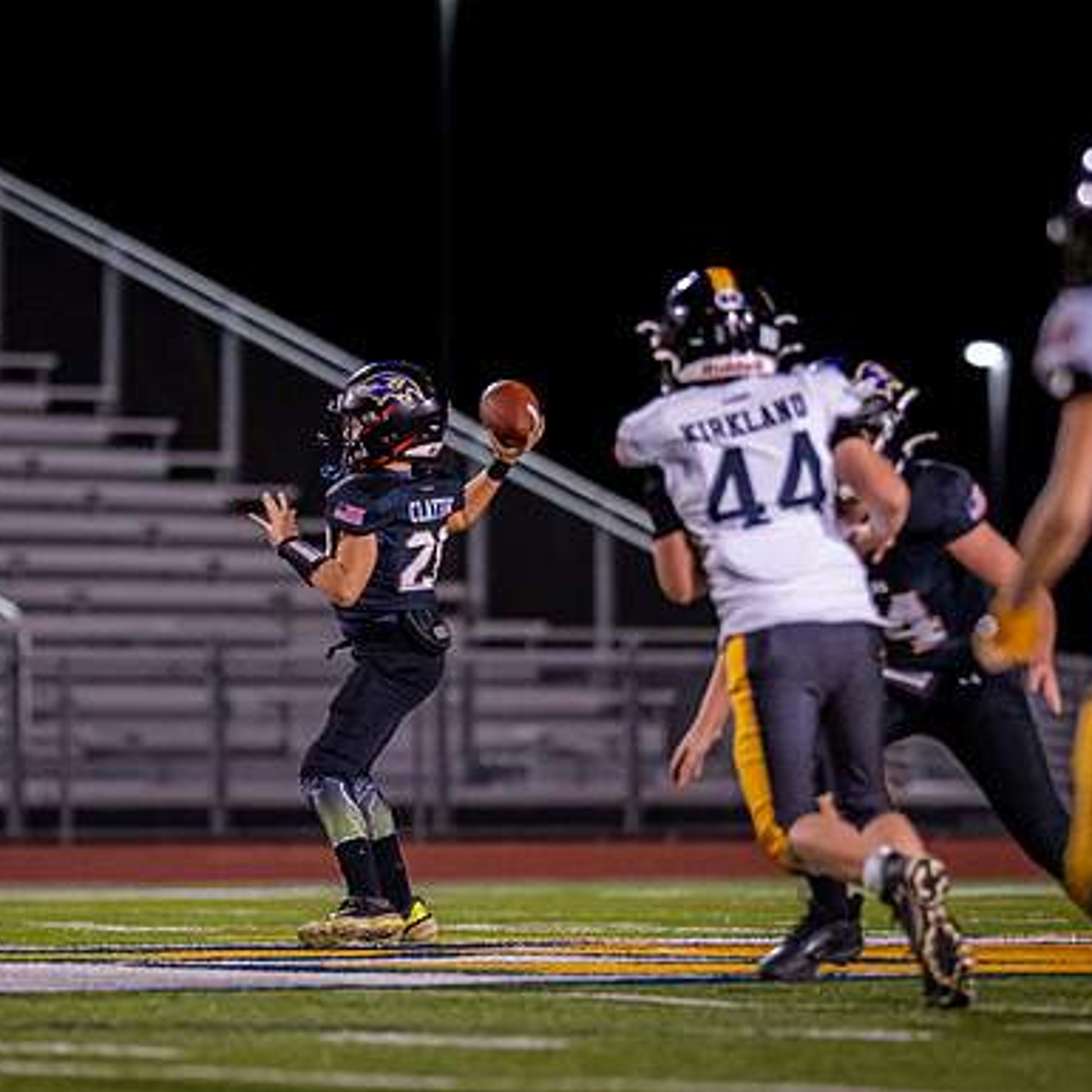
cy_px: 665
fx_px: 14776
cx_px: 360
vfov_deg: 4.2
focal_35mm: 414
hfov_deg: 4.2
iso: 1600
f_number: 1.8
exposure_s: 1/1000
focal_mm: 135
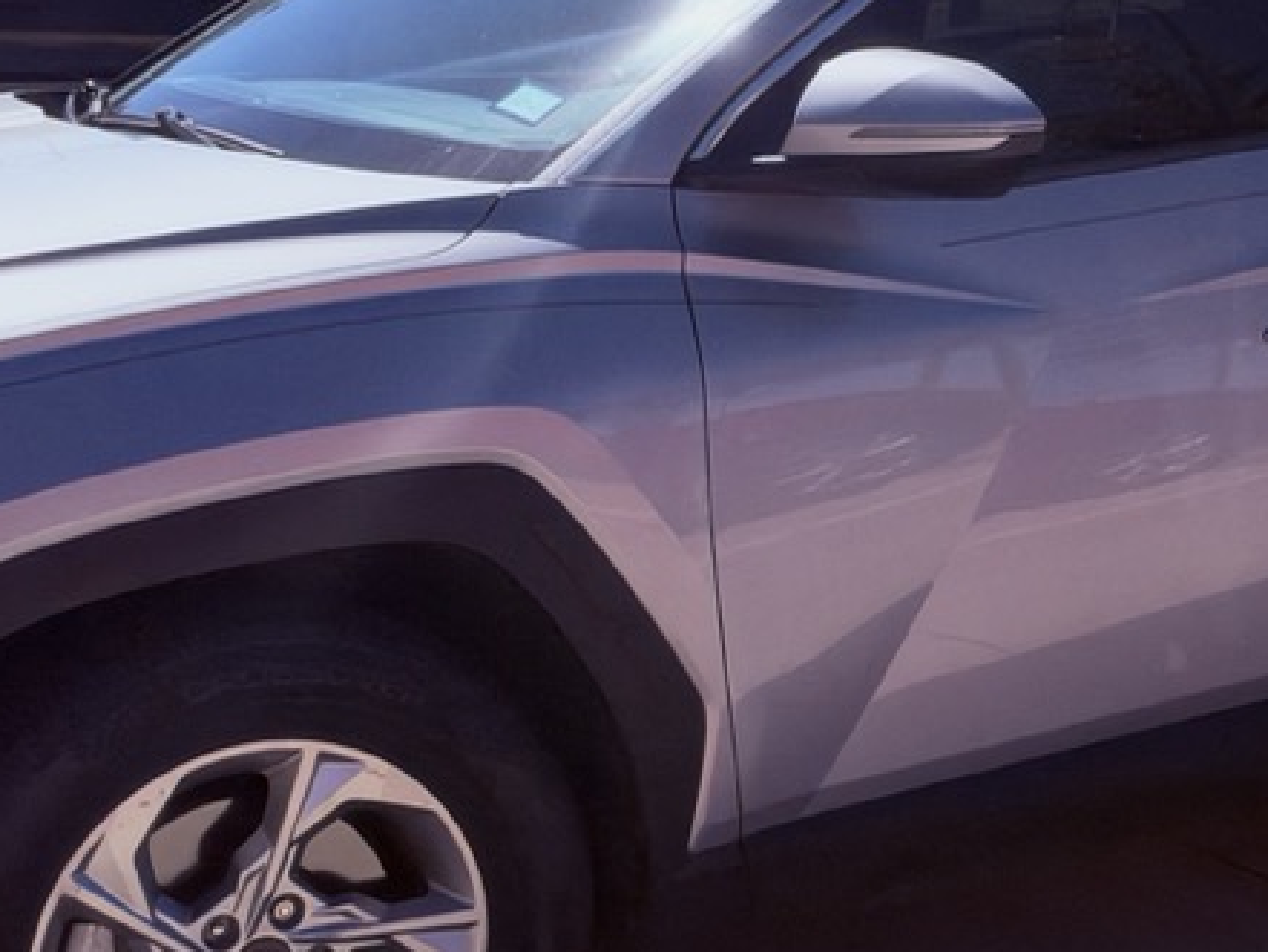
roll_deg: -2.5
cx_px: 1095
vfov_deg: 17.0
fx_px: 3188
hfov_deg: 22.1
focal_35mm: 87
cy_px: 475
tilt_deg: -9.4
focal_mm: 6.93
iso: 80
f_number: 1.48
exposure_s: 1/7874
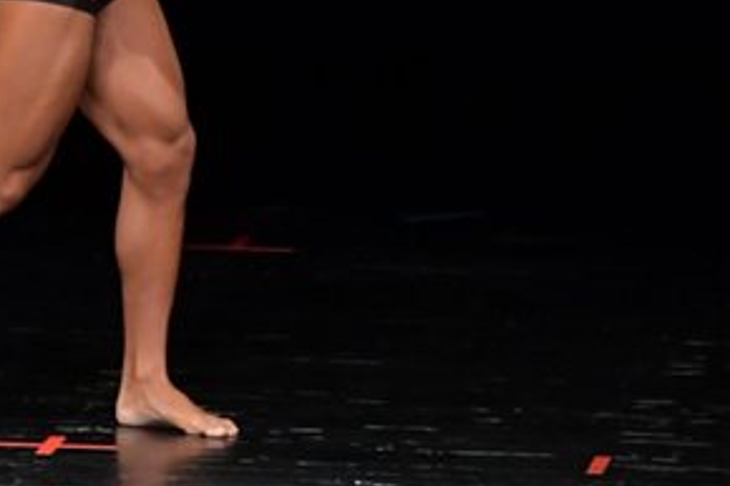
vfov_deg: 1.9
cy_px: -111
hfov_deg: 2.9
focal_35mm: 721
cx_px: 77
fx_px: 14611
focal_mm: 180
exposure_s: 1/400
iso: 3200
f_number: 5.6
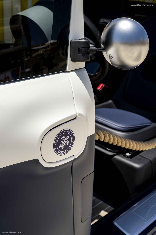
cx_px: 78
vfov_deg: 40.3
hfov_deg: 27.5
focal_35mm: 49
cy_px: 118
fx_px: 319
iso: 100
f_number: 11
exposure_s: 1/200
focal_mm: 49
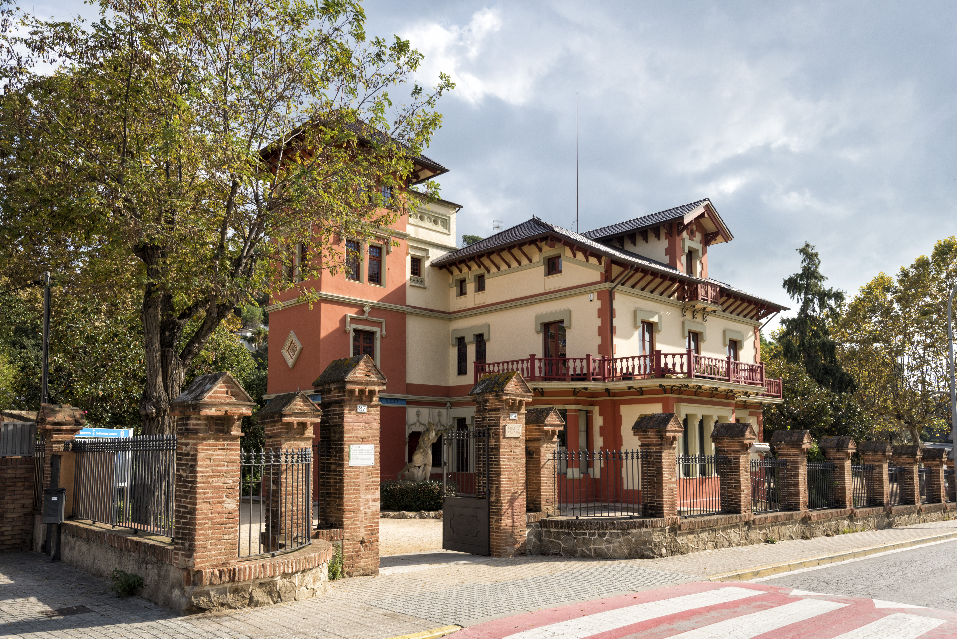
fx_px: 691
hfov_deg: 69.4
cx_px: 478
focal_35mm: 26
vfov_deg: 49.6
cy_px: 320
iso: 200
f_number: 9
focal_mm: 26
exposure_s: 1/320
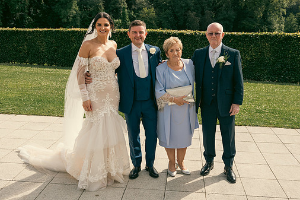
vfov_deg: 34.1
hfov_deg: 49.5
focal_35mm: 39
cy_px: 88
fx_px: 325
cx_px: 159
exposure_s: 1/640
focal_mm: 34
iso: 200
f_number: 5.6
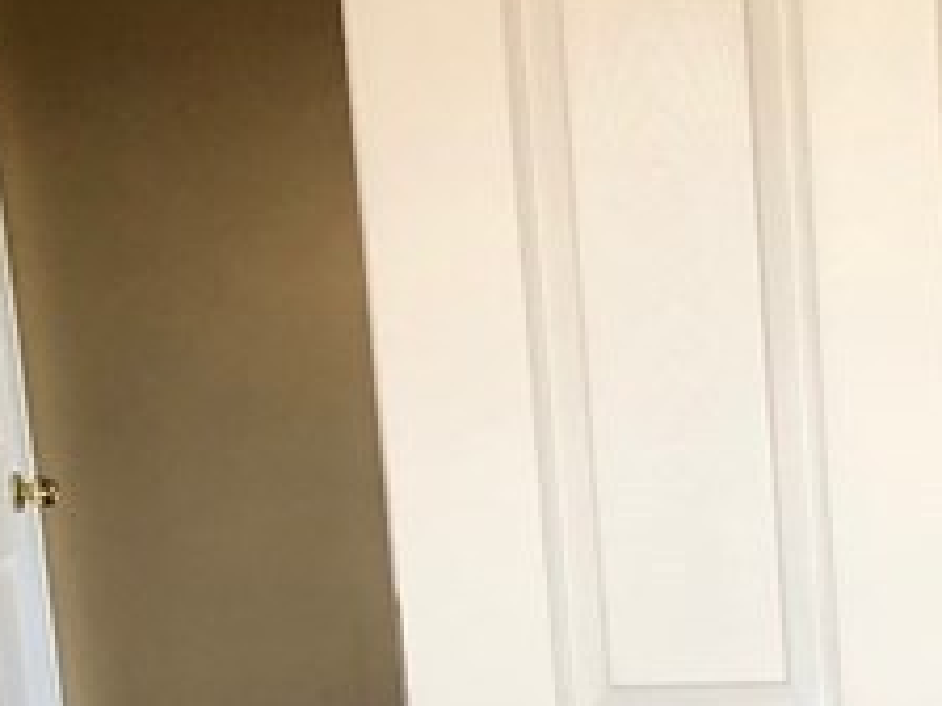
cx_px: 1560
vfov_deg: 11.0
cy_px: 1189
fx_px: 3483
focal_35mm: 128
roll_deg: +0.2
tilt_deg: -16.9
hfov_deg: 14.1
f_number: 1.8
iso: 25
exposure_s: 1/30
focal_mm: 3.99
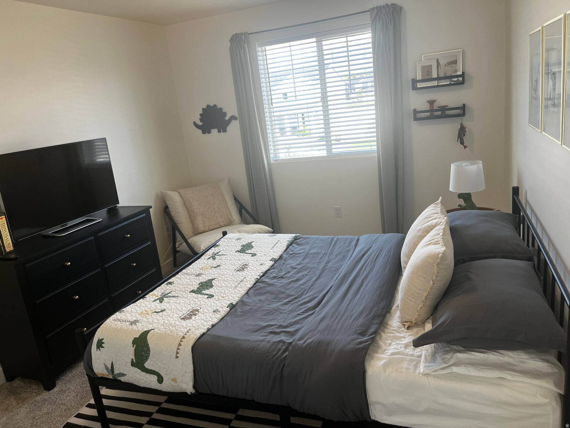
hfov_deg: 67.3
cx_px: 285
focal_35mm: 26
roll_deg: +7.4
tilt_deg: -14.3
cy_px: 214
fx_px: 428
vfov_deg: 53.1
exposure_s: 1/120
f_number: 1.6
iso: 64
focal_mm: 5.1
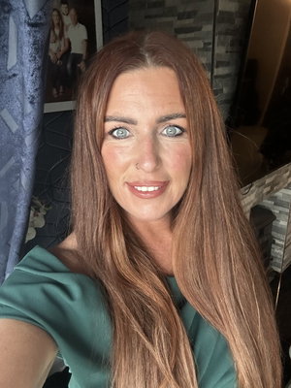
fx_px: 336
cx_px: 146
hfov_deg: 46.8
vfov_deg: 60.0
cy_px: 194
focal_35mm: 30
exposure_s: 1/60
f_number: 1.9
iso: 160
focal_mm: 2.69
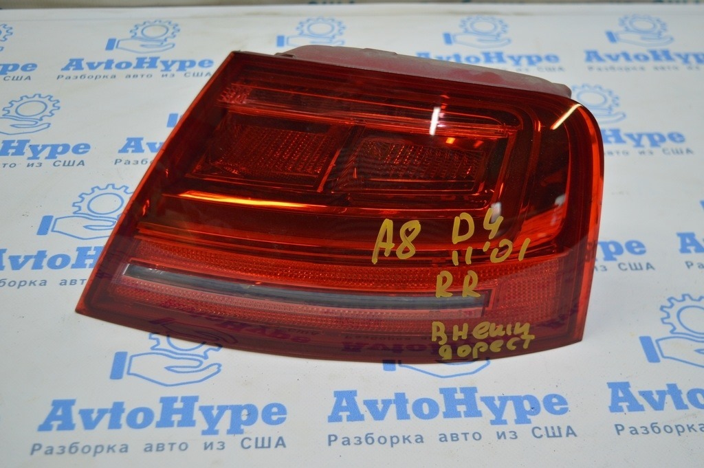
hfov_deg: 43.6
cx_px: 352
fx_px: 879
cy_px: 234
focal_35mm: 45
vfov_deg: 29.8
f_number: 4.2
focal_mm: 30
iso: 400
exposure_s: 1/80
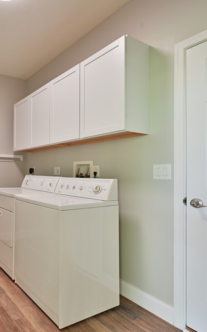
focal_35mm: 22
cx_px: 1
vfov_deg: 79.6
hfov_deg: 46.3
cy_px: 169
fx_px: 199
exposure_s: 1/4
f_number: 9
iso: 400
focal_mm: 14
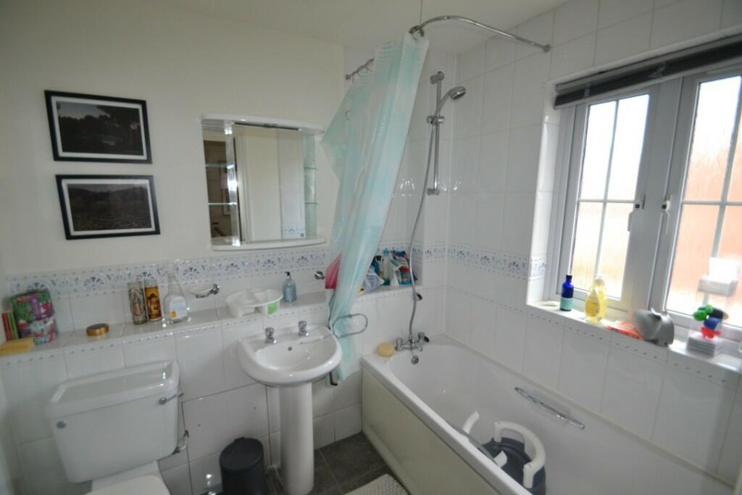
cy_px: 248
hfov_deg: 100.4
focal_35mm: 15
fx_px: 309
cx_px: 371
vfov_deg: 77.3
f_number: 4
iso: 400
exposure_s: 1/60
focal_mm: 10
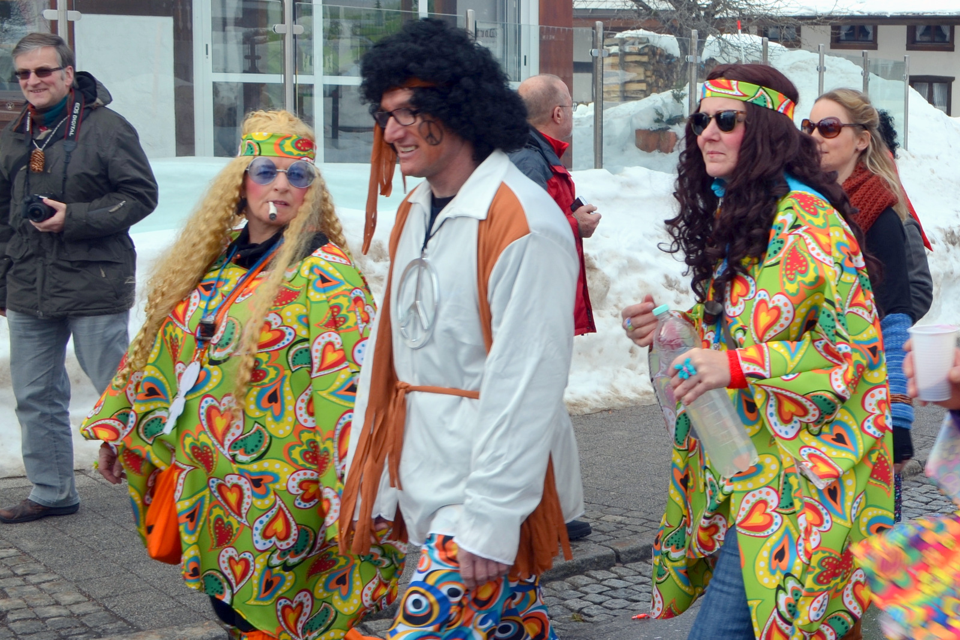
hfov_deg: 57.2
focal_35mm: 33
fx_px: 880
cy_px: 320
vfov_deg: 40.0
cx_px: 480
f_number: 9
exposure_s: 1/200
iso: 100
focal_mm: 22
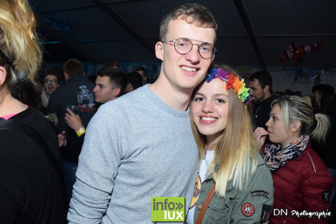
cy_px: 112
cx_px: 168
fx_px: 294
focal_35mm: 32
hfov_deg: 59.5
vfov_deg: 41.7
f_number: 3.5
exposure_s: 1/40
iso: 1600
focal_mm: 21
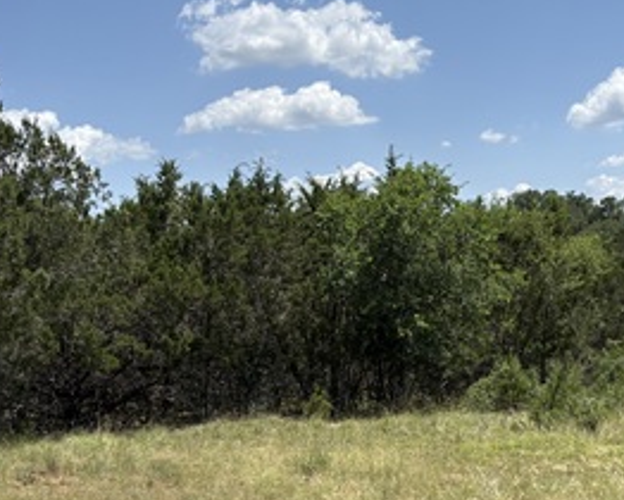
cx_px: 460
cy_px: 343
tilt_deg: -2.9
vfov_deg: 24.5
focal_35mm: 62
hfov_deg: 30.0
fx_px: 1146
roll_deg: +3.0
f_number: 1.6
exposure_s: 1/3623
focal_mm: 5.96
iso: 50
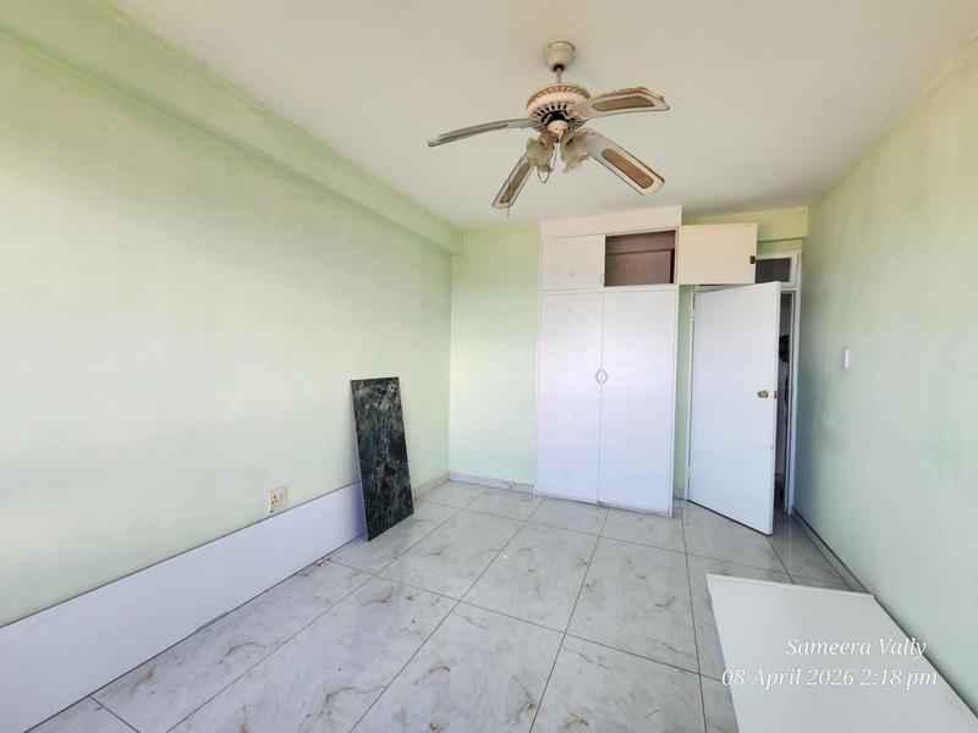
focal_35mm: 13
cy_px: 366
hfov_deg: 106.2
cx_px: 489
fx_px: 367
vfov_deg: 89.9
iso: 64
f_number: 2.2
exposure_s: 1/100
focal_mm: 2.2
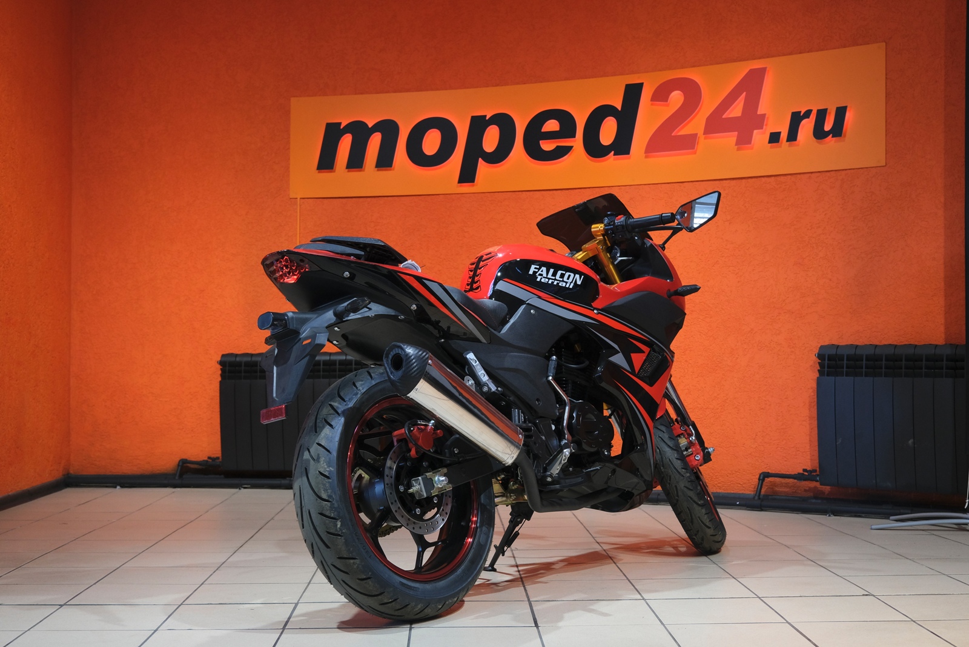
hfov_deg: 42.7
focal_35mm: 46
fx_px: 1238
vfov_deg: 29.2
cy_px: 324
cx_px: 484
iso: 1250
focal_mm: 30.8
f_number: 4
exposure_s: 1/100
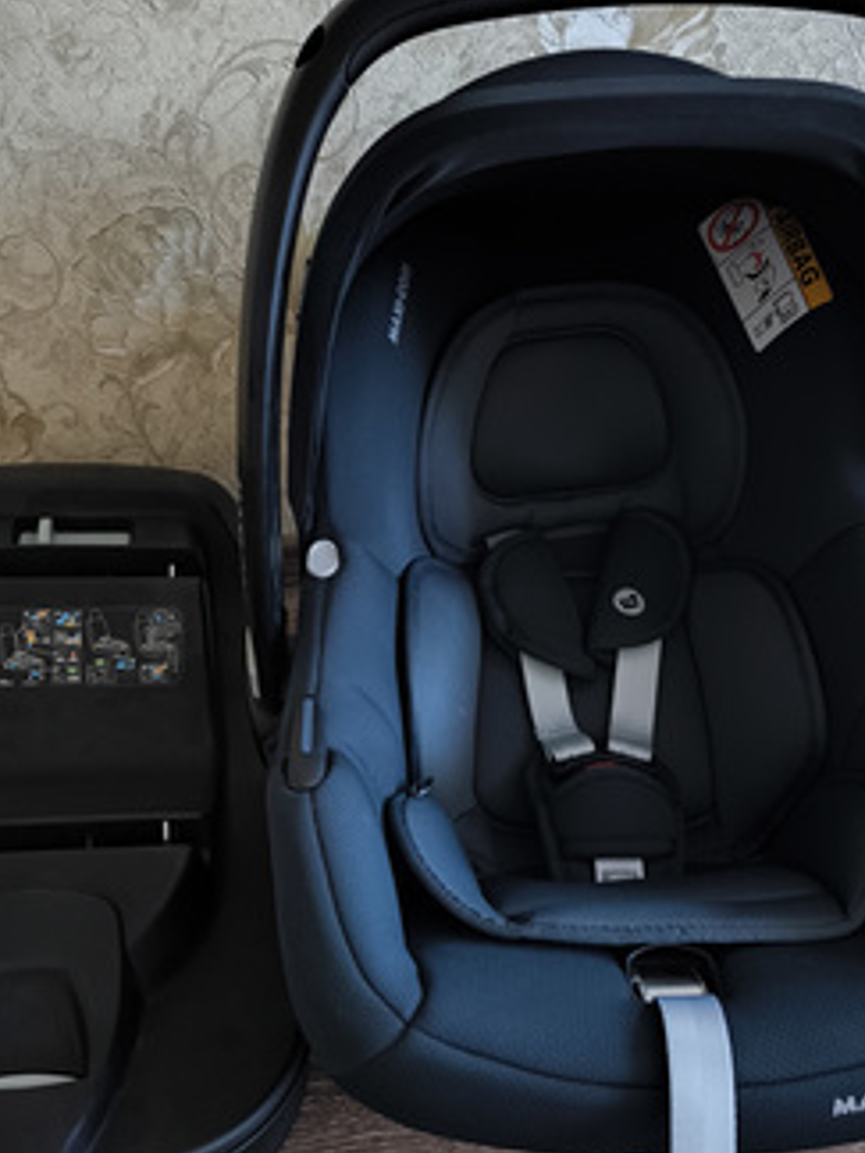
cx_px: 404
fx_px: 1233
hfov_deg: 38.6
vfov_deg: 50.1
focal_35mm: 37
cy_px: 605
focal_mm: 6.92
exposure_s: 1/25
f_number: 1.9
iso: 400
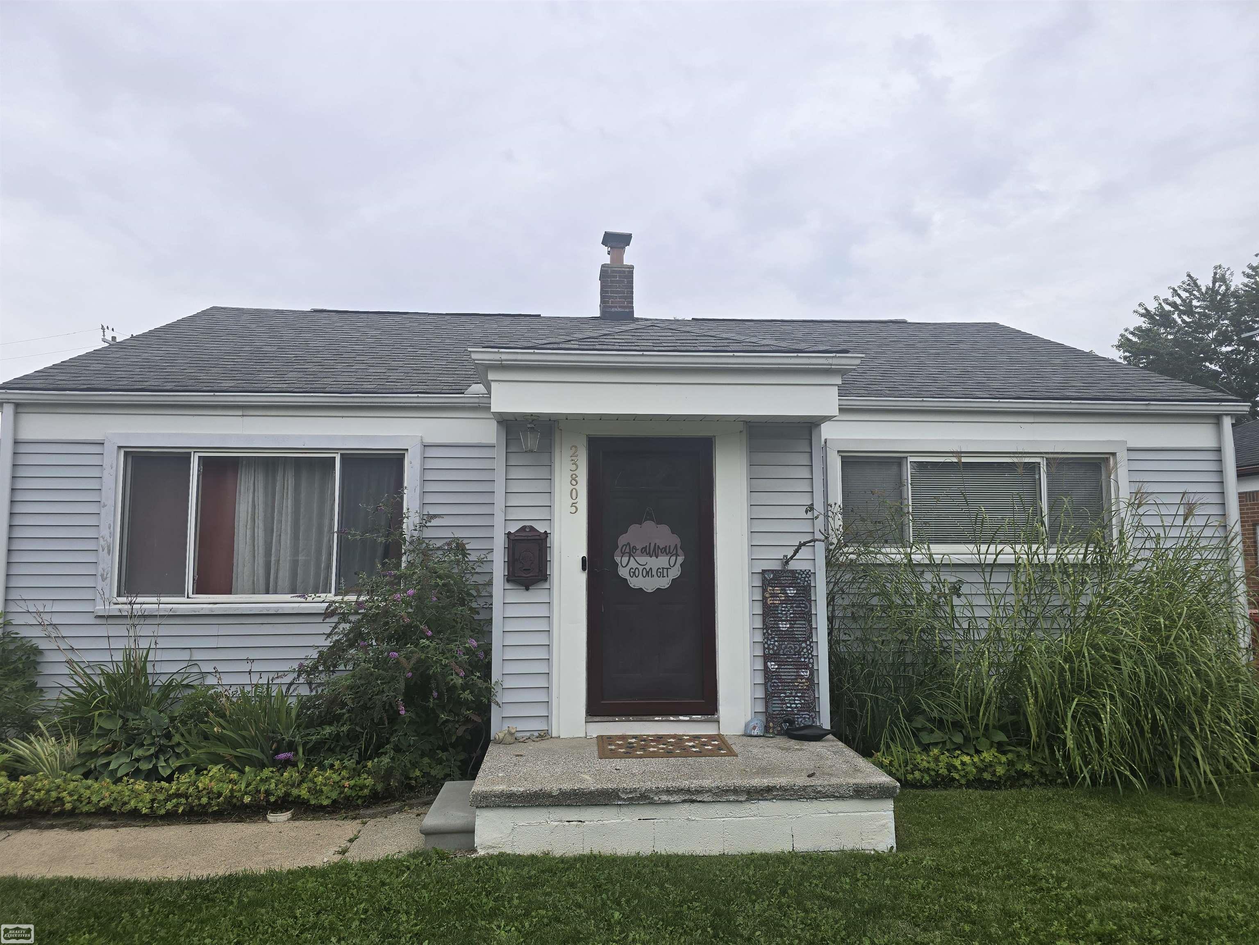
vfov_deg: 58.9
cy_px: 472
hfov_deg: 73.9
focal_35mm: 23
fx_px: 837
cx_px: 630
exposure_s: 1/343
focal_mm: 6.3
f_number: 1.7
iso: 12
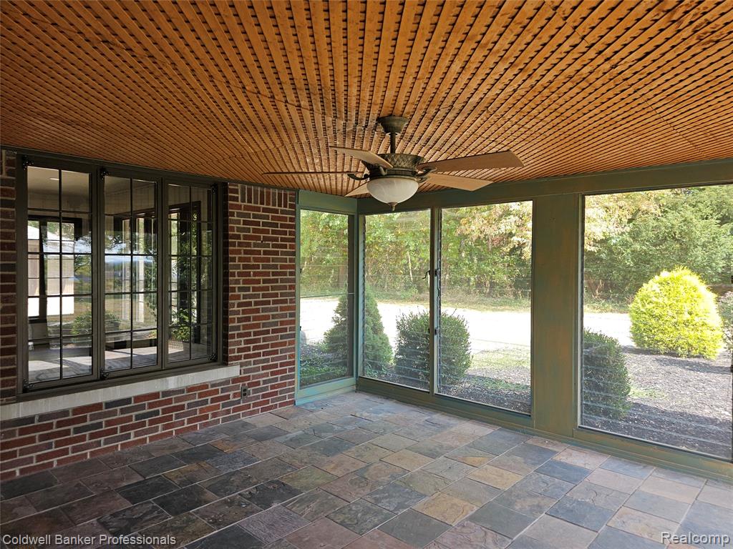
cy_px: 274
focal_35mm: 23
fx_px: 487
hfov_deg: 73.9
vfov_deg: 58.9
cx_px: 366
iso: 40
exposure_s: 1/120
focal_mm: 6.3
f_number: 1.7
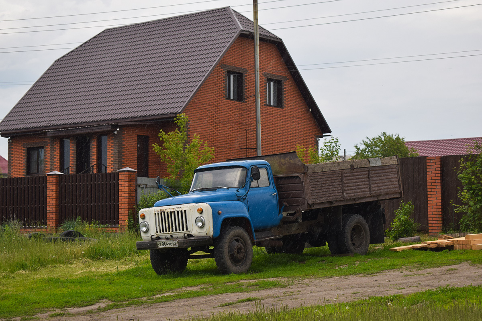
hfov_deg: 24.6
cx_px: 241
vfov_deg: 16.6
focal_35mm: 82
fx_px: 1104
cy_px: 160
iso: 400
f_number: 5.6
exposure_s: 1/320
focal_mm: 55
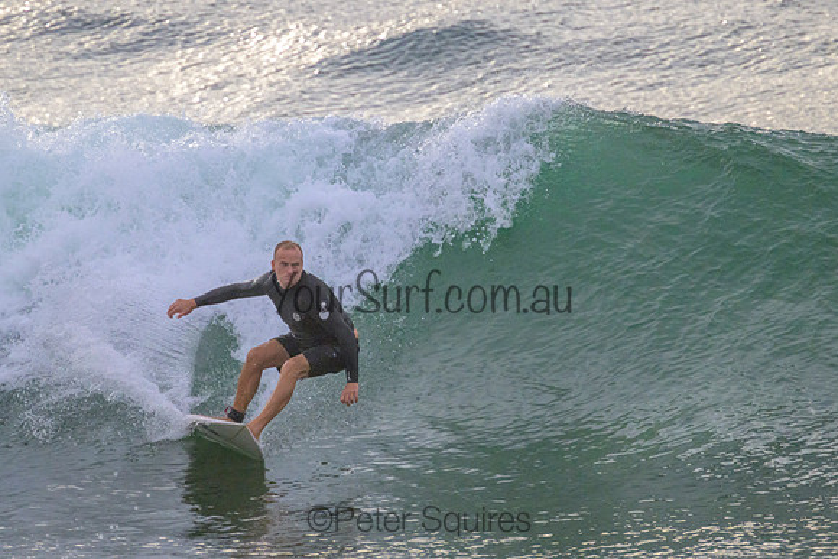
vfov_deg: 1.4
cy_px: 224
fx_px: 22301
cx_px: 412
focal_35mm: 958
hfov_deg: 2.2
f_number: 11
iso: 2500
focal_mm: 800
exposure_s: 1/1600
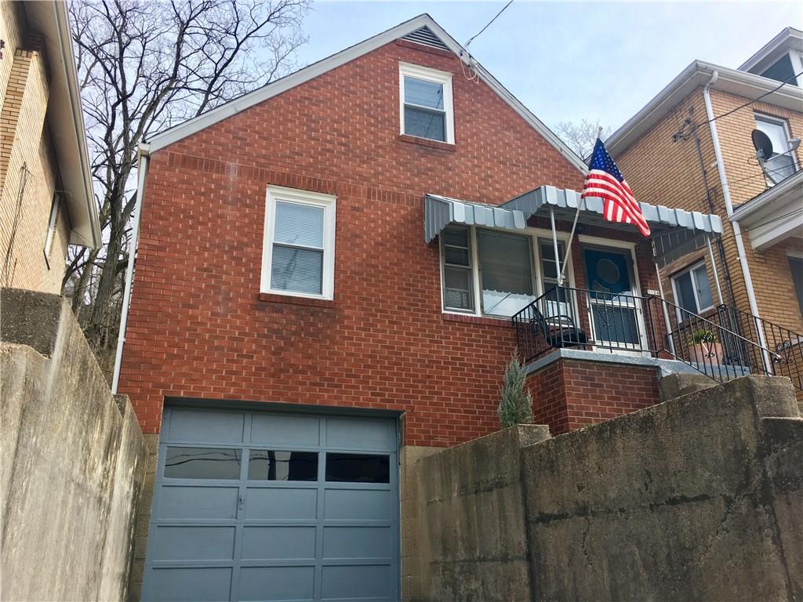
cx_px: 402
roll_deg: +1.7
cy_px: 301
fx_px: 673
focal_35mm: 29
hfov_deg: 61.7
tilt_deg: +20.3
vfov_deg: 48.2
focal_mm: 4.15
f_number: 2.2
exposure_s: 1/601
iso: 25
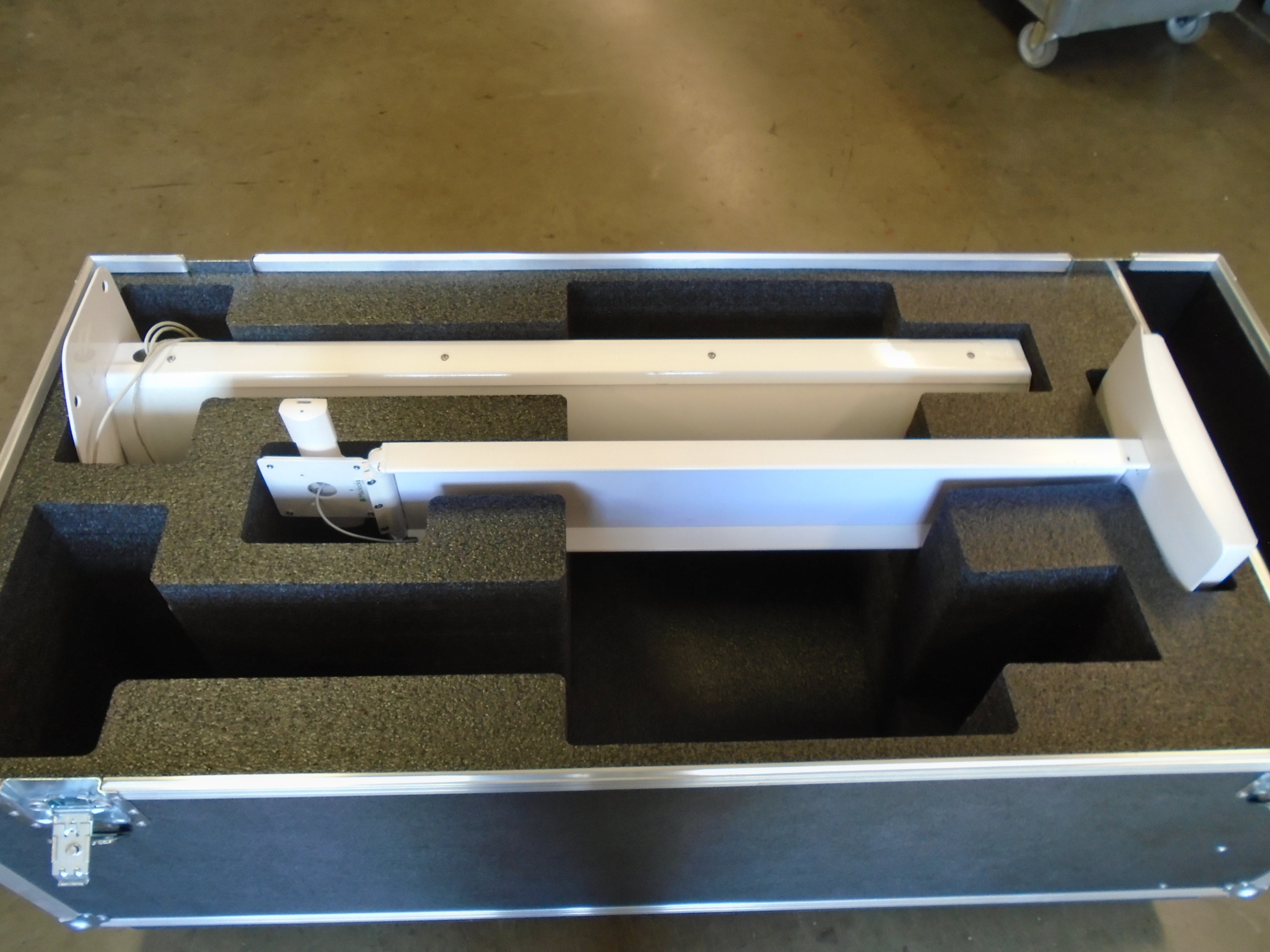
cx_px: 629
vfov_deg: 51.3
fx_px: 991
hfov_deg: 65.3
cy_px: 459
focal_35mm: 27
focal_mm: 4.6
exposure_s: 1/30
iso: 160
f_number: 3.2
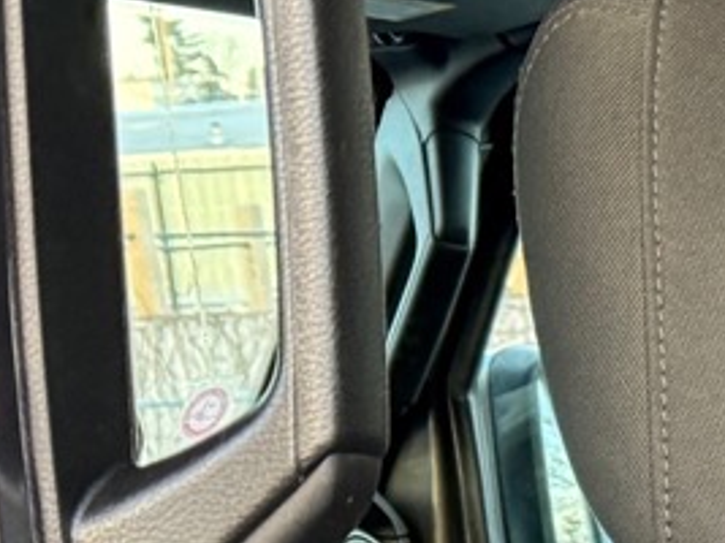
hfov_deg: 11.7
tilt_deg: -12.0
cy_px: 915
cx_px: 1613
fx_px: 3015
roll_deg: +3.3
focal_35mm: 144
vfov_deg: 9.9
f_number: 1.78
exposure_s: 1/60
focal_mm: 6.76
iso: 200
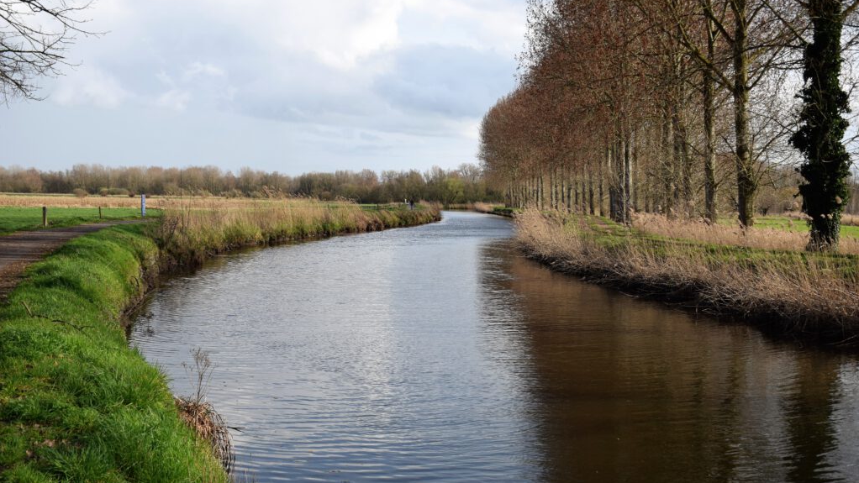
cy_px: 242
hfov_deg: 47.8
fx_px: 969
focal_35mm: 43
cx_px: 430
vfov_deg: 28.0
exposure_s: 1/320
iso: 100
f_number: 6.3
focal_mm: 27
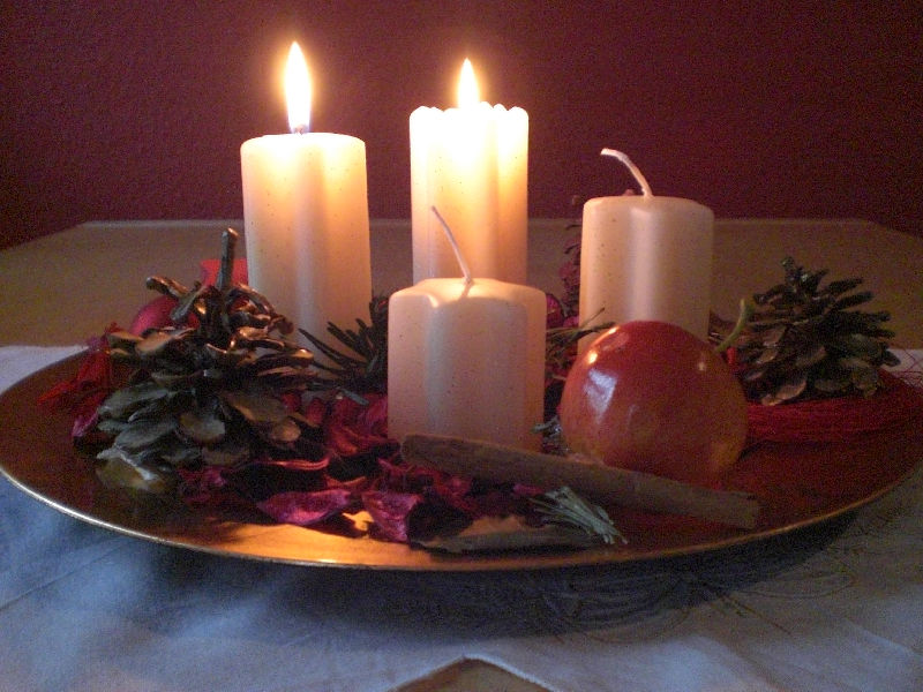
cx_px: 462
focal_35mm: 38
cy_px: 346
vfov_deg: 37.7
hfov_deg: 49.0
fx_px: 1013
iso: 800
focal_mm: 6.3
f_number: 3.1
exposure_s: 1/40
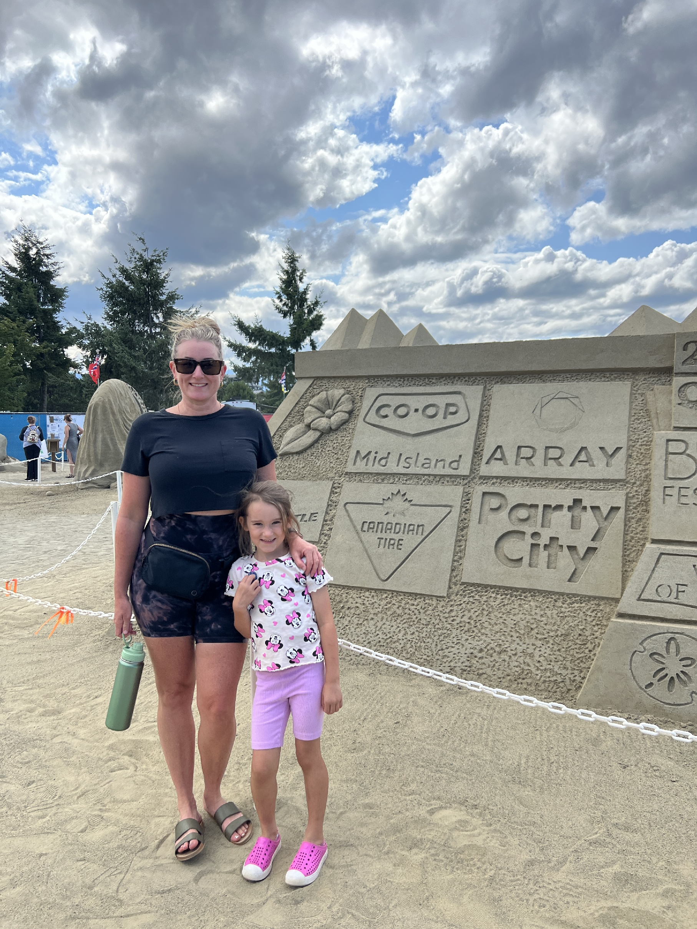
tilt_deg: -4.0
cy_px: 464
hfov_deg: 53.1
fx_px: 698
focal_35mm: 26
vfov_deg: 67.3
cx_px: 348
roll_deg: -0.2
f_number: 1.5
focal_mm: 5.7
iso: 50
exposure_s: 1/3968
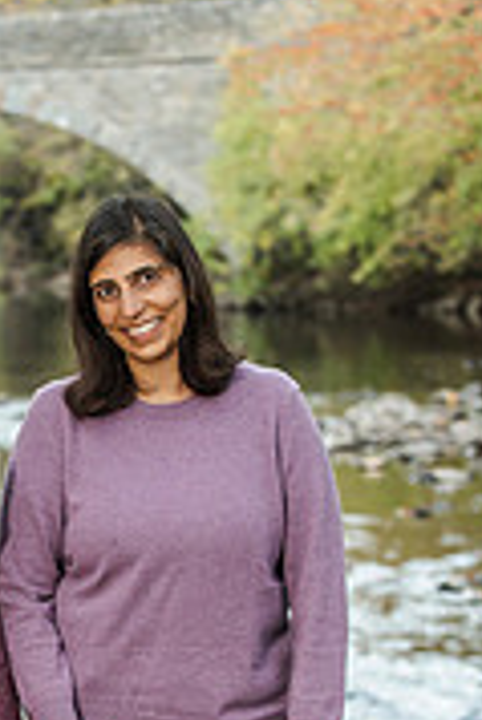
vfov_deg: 11.6
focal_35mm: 177
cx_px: -53
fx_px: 3548
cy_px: 526
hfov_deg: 7.7
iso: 1000
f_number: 4
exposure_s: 1/125
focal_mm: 70
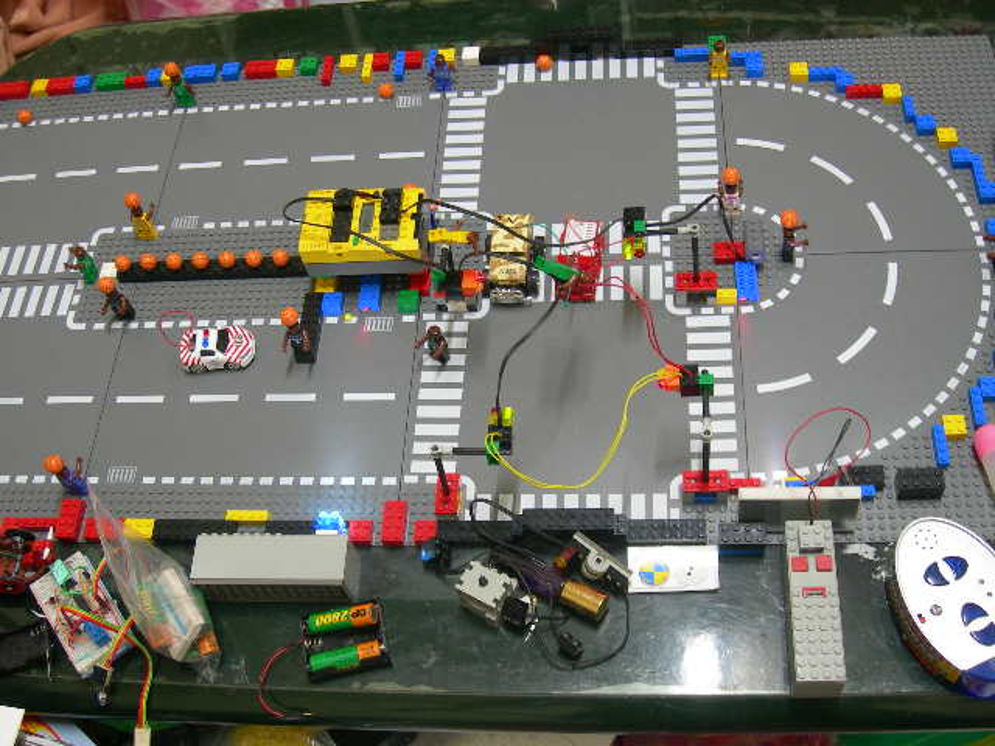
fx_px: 1179
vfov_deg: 35.1
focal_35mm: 41
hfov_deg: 45.8
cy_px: 373
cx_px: 498
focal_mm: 8.5
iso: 113
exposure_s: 1/3.8
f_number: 2.9
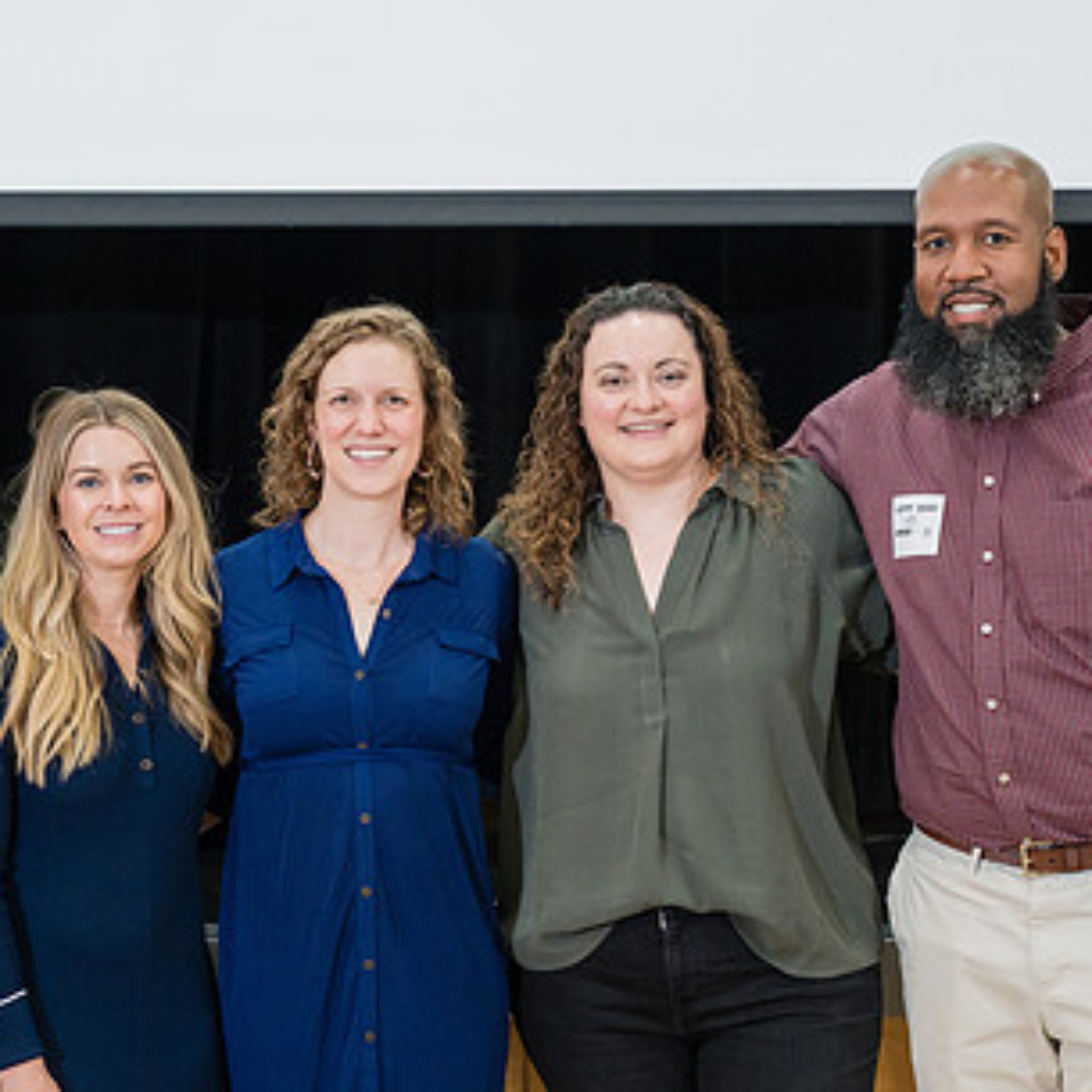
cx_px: 390
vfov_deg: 16.6
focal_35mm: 105
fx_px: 3747
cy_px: 639
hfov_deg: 16.6
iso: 1600
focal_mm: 65
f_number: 2.8
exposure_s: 1/250
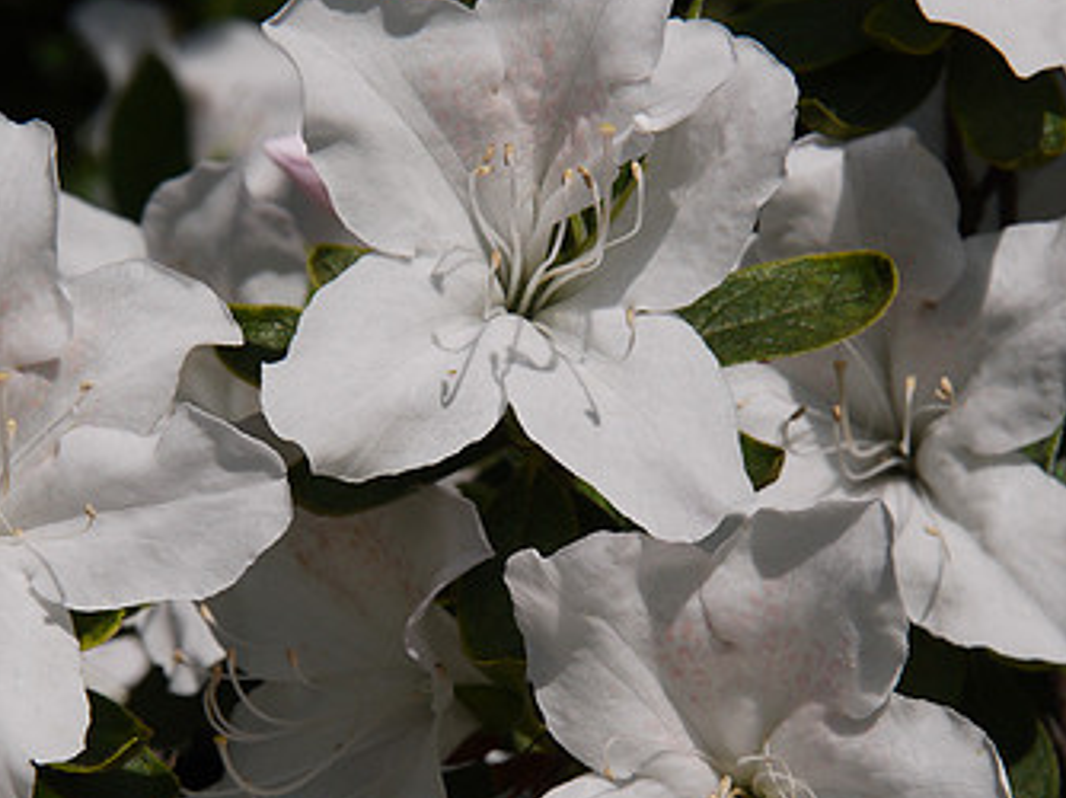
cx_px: 437
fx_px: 9632
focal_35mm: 313
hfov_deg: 6.3
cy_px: 493
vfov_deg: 4.7
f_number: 11
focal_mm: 90
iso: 100
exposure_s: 1/500
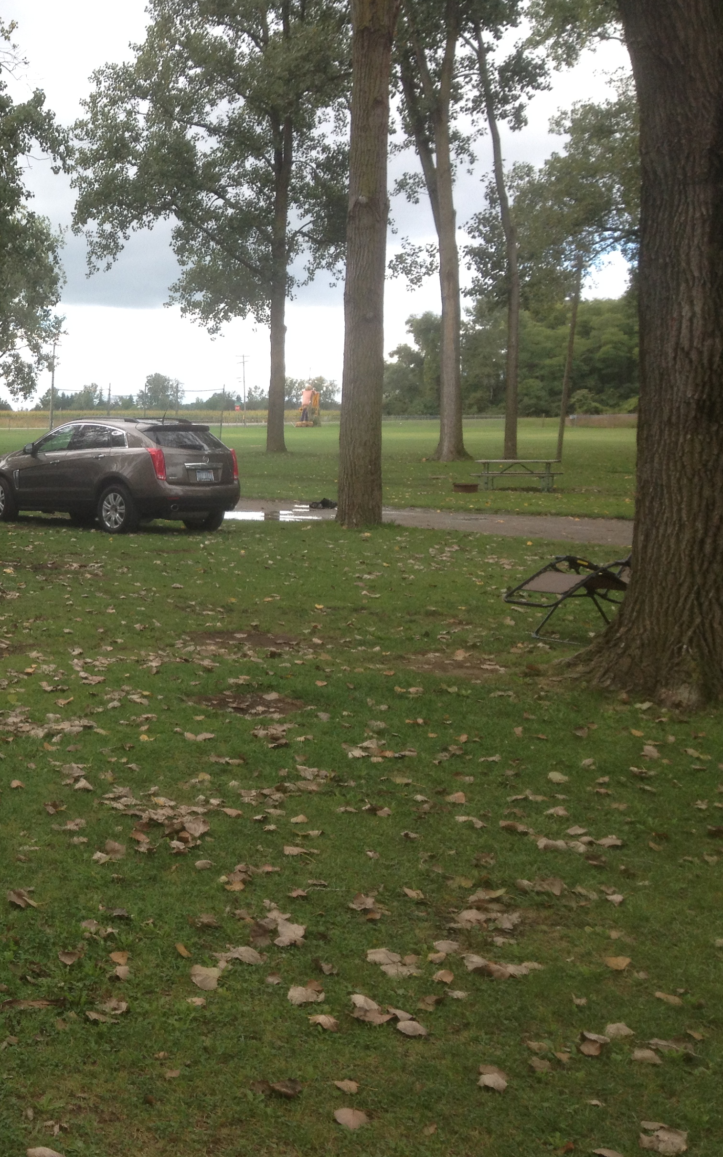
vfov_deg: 40.3
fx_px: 1576
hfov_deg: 24.4
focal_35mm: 50
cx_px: -38
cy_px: 576
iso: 50
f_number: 2.4
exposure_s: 1/394
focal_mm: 4.28
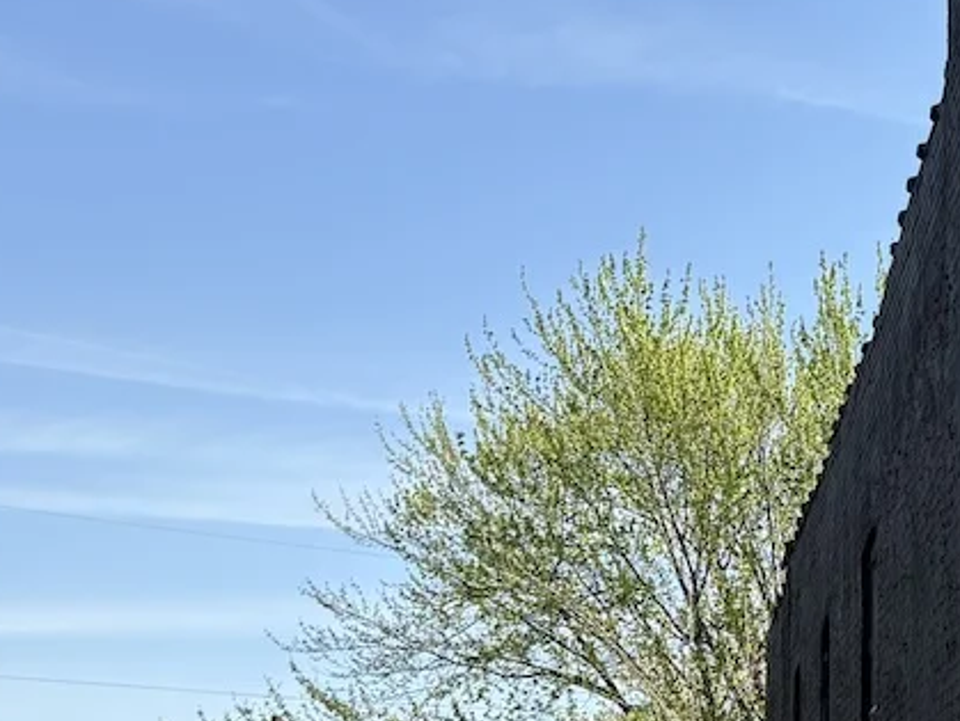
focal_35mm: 93
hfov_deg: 17.5
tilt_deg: +6.4
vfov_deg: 15.6
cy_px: 704
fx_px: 2581
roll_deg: +0.9
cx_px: 1684
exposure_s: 1/2208
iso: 50
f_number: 1.6
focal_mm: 5.96
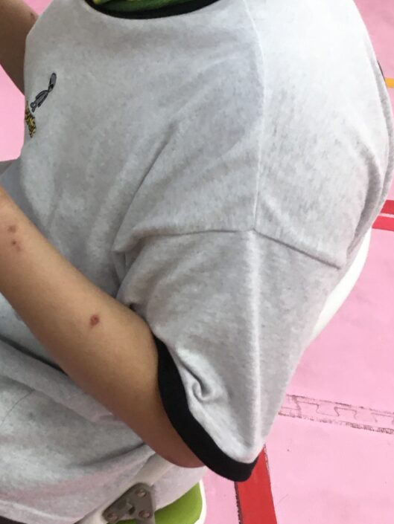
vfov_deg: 26.2
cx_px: -69
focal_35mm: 74
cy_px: 193
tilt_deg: -34.0
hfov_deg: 18.9
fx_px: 1123
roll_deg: -2.8
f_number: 2.2
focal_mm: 4.15
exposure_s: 1/30
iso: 40
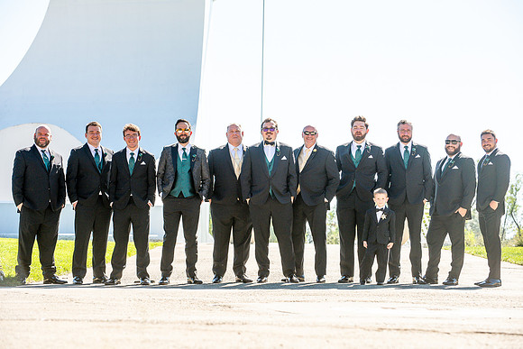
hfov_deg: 17.9
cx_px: 262
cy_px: 174
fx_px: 1661
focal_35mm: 114
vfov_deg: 12.0
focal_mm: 110
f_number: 5.6
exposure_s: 1/1600
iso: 400
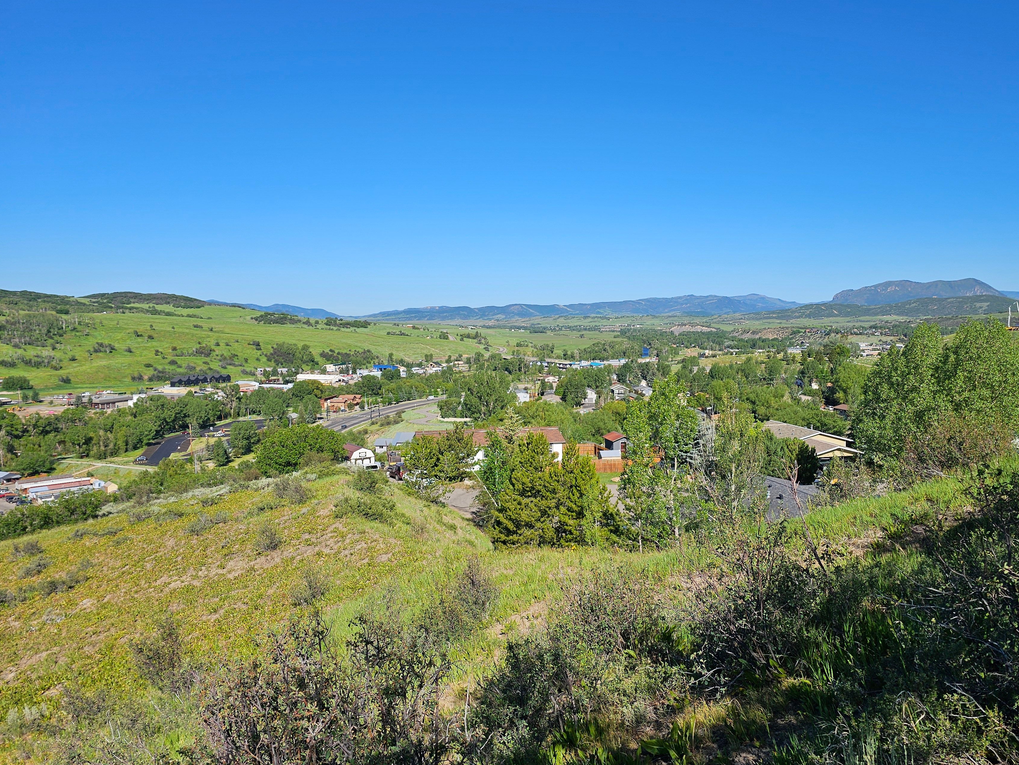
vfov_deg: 51.4
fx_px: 795
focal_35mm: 27
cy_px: 390
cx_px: 595
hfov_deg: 64.9
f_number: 1.7
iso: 10
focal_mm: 6.3
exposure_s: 1/1126
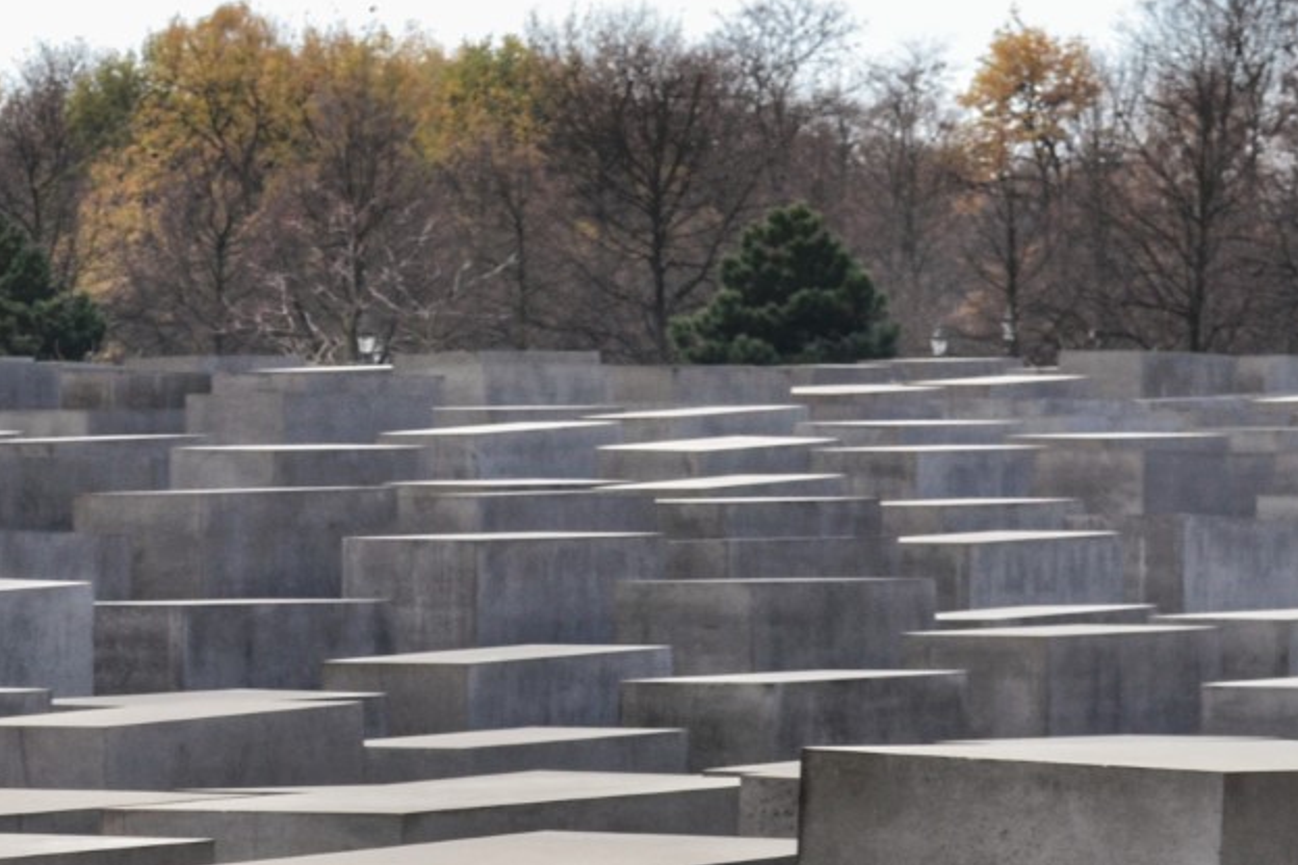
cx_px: -154
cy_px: 1004
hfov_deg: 9.5
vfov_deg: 6.4
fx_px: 7726
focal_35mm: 214
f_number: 9
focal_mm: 55
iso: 400
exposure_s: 1/125
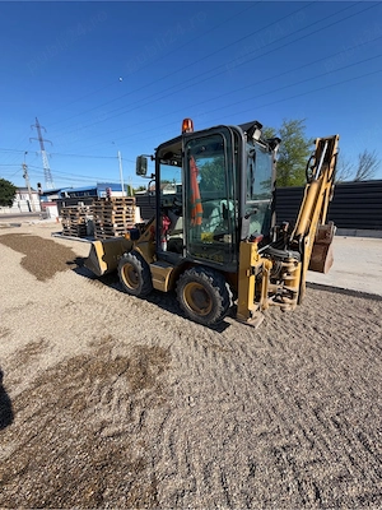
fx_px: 206
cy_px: 255
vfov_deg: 102.1
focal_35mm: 14
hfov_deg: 85.7
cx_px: 191
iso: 25
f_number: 2.2
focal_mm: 2.22
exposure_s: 1/770
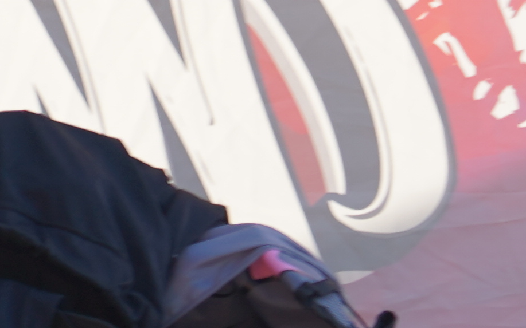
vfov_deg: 1.9
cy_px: -513
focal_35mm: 700
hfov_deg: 3.0
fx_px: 10034
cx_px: 233
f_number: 4
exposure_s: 1/200
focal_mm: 105
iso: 100
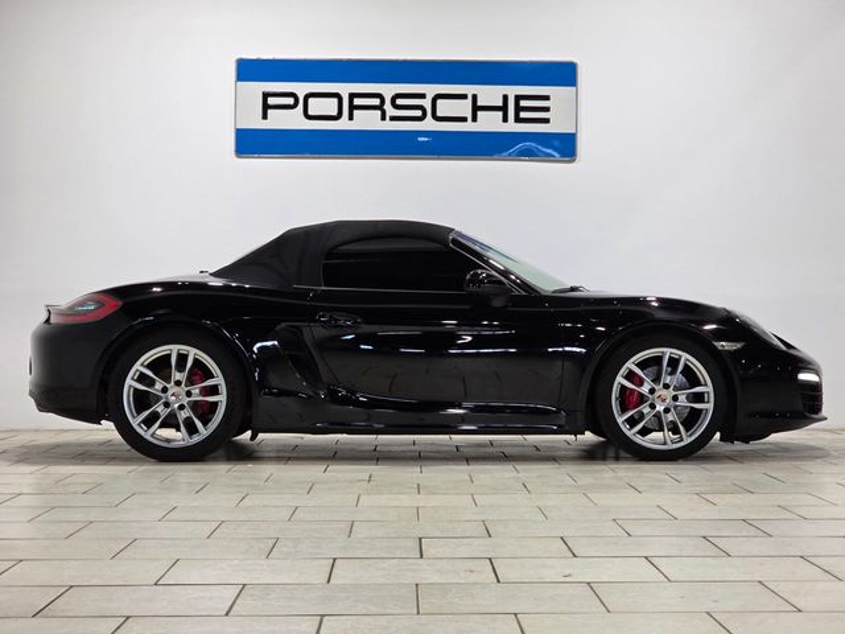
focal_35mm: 69
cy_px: 317
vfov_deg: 21.3
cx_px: 422
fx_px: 1684
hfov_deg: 28.2
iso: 125
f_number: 2.4
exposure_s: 1/120
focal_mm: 7.9
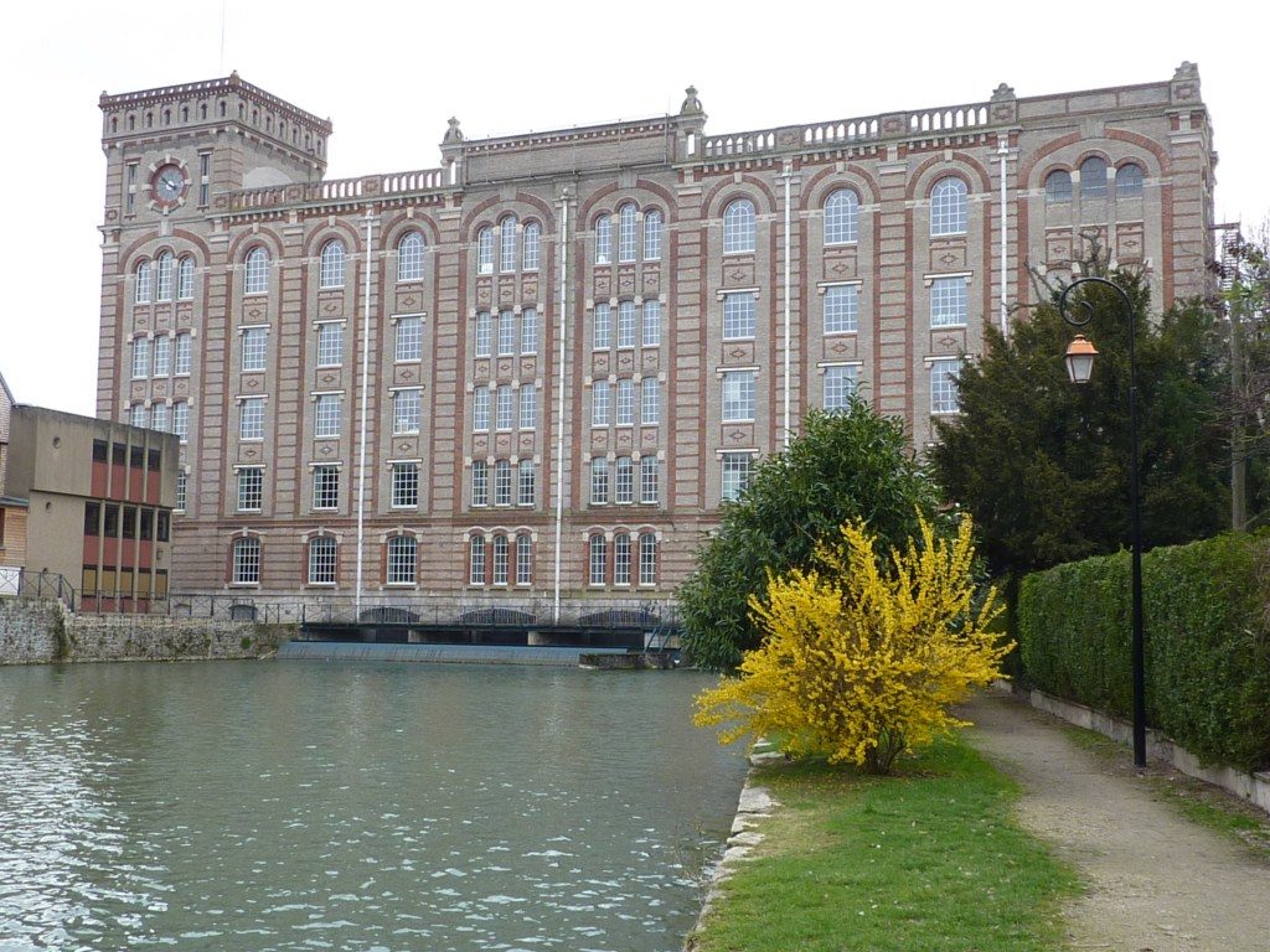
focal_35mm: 43
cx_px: 635
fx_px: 1578
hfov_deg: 43.9
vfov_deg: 33.6
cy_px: 476
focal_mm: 4.1
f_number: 4
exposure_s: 1/125
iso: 80
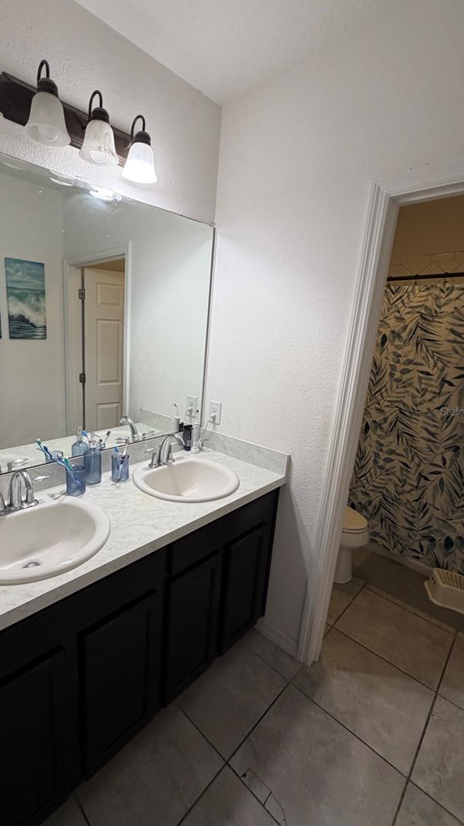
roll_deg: -0.6
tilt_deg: -12.2
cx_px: 167
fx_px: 350
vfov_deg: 99.4
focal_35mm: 16
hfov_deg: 65.8
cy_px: 411
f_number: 2.2
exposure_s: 1/120
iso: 200
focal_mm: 2.22
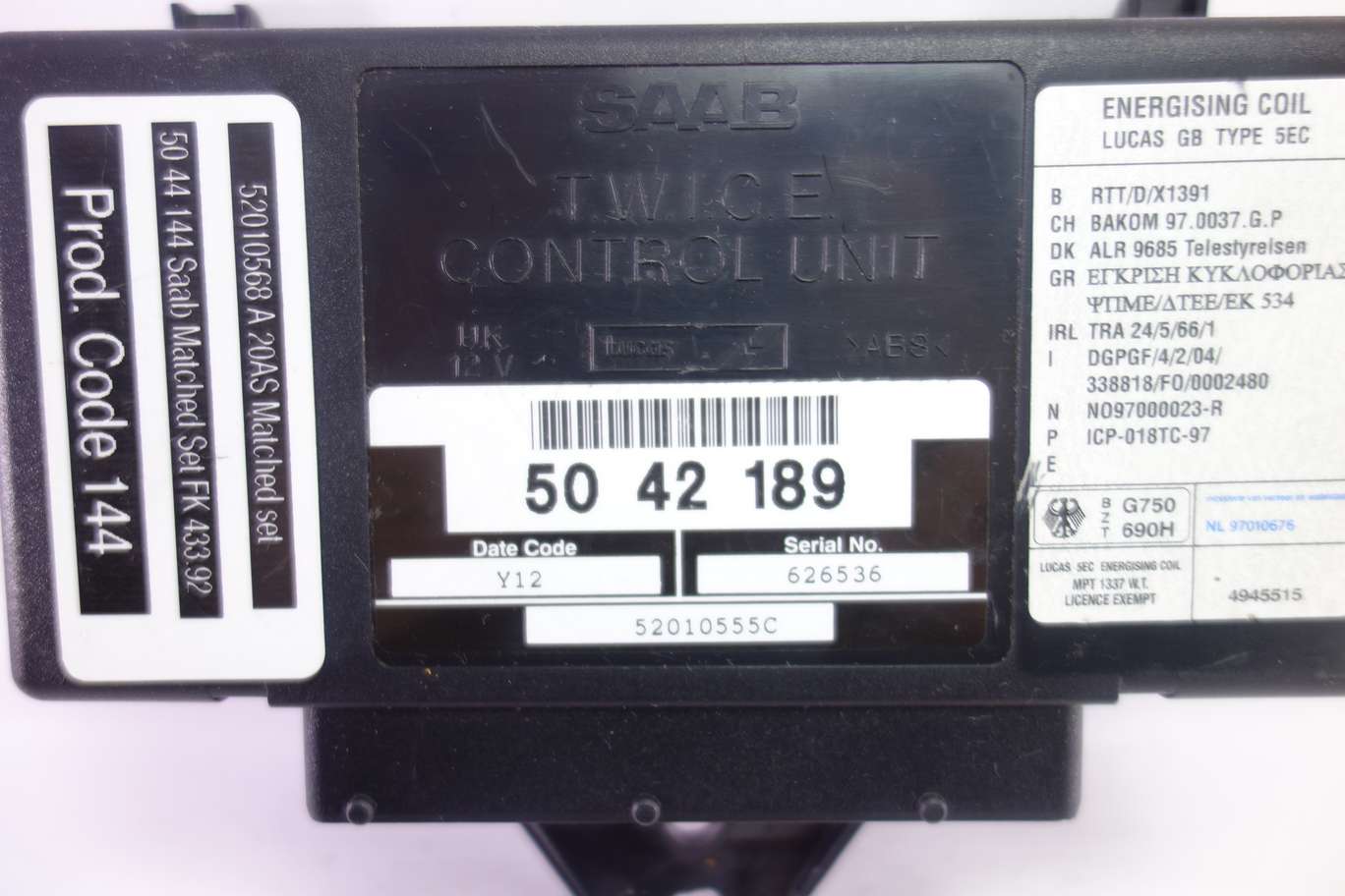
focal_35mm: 28
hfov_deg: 65.5
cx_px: 672
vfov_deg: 46.4
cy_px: 448
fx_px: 1046
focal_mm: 10.4
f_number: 1.8
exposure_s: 1/60
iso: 125
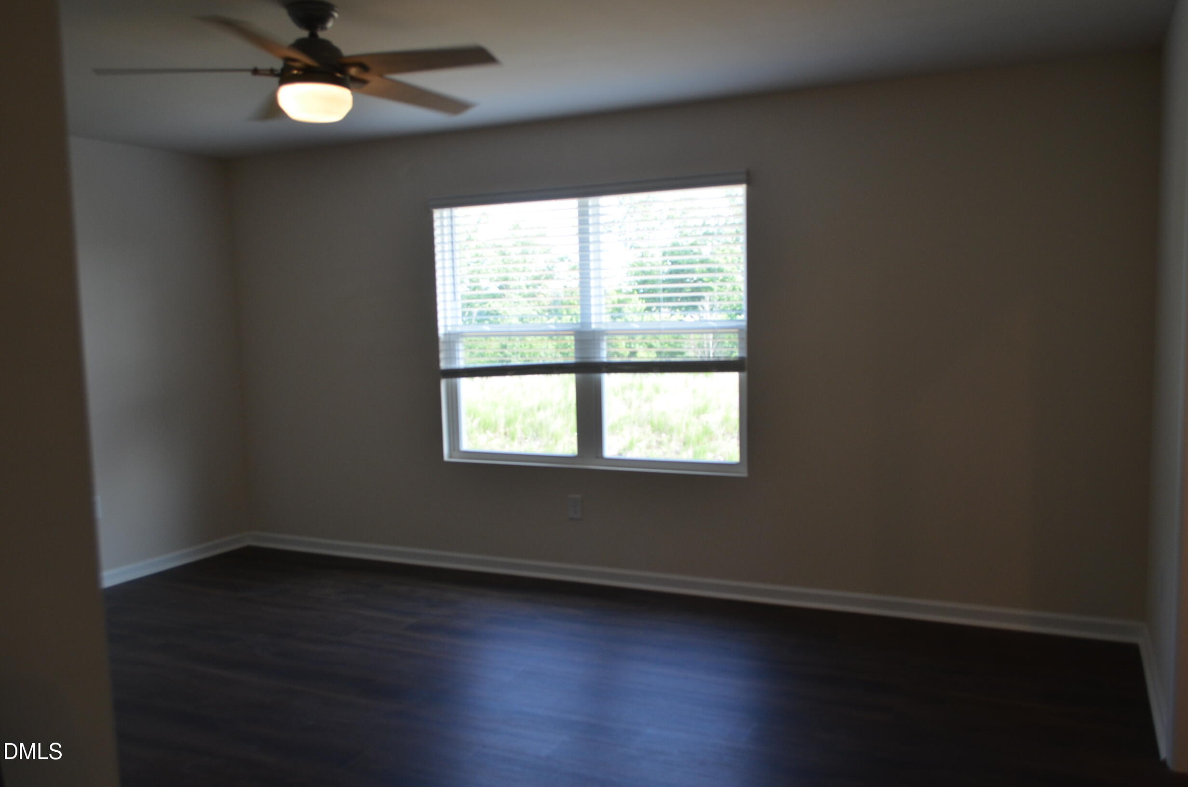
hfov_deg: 62.0
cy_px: 394
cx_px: 594
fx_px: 988
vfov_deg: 43.4
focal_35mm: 30
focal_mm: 20
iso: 400
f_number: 5.6
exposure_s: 1/100
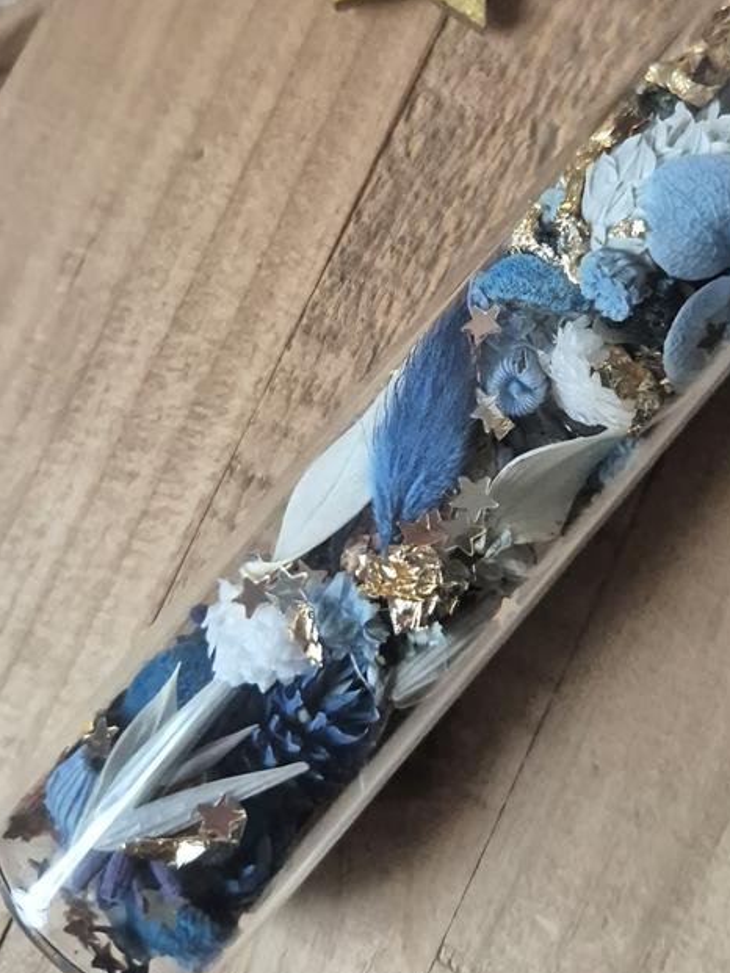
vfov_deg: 46.2
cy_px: 338
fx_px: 1124
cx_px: 484
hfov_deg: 35.6
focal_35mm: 40
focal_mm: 5.4
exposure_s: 1/100
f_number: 1.8
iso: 1000
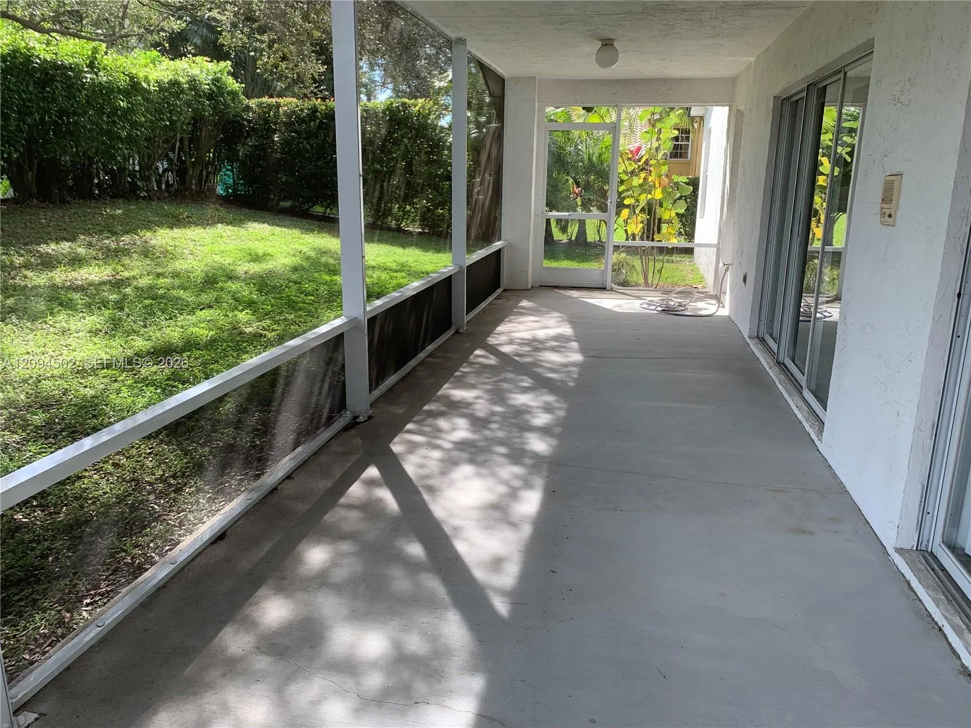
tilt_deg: -13.5
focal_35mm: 26
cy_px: 364
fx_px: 729
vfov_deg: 53.1
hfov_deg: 67.3
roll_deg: -0.9
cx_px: 486
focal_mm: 4.25
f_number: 1.8
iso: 25
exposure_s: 1/154
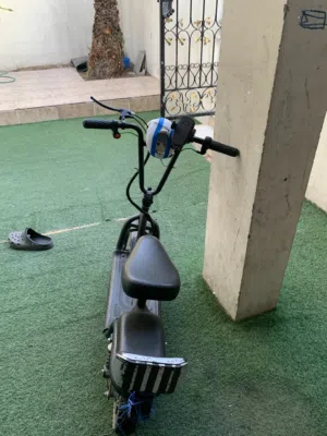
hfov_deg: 53.1
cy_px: 218
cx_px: 164
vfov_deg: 67.3
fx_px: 327
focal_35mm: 26
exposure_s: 1/60
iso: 125
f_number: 1.8
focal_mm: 4.25
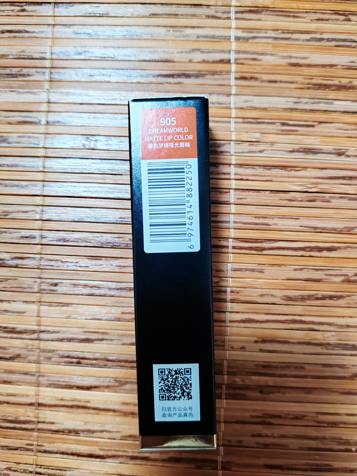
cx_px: 178
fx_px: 371
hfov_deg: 51.4
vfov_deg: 65.3
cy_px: 238
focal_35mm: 27
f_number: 1.8
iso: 4000
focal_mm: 6.14
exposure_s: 1/50
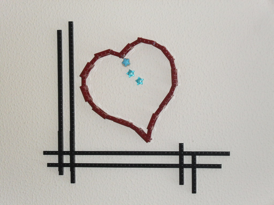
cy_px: 102
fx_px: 704
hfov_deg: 22.0
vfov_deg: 16.6
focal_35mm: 89
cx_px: 137
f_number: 5.5
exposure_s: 1/60
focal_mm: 15.7
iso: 200
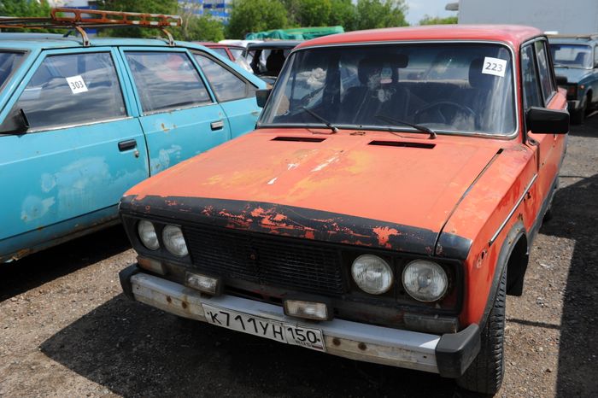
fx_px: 564
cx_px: 299
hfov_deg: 55.8
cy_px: 199
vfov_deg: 38.8
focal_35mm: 34
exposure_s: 1/1250
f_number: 5.6
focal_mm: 34
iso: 250
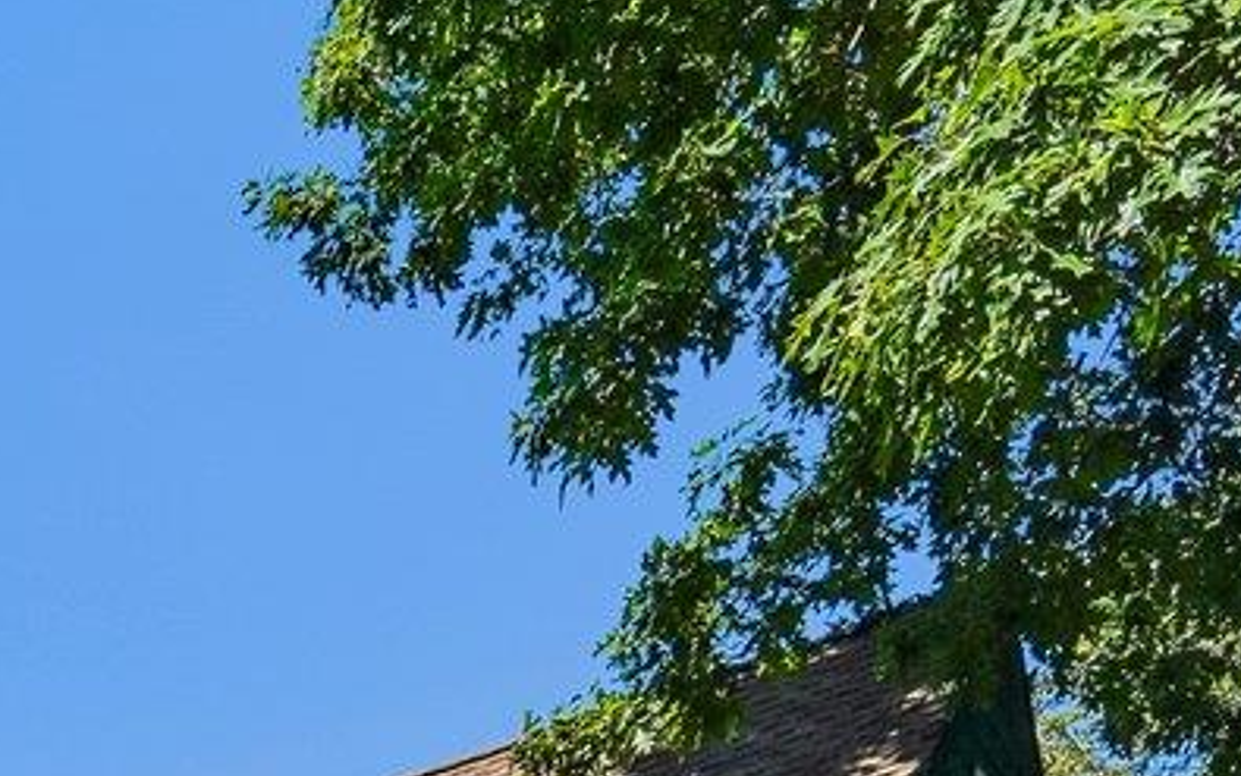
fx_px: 2503
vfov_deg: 12.5
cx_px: -478
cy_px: 2022
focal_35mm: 74
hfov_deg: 23.7
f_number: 8
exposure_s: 1/800
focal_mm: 14
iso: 400
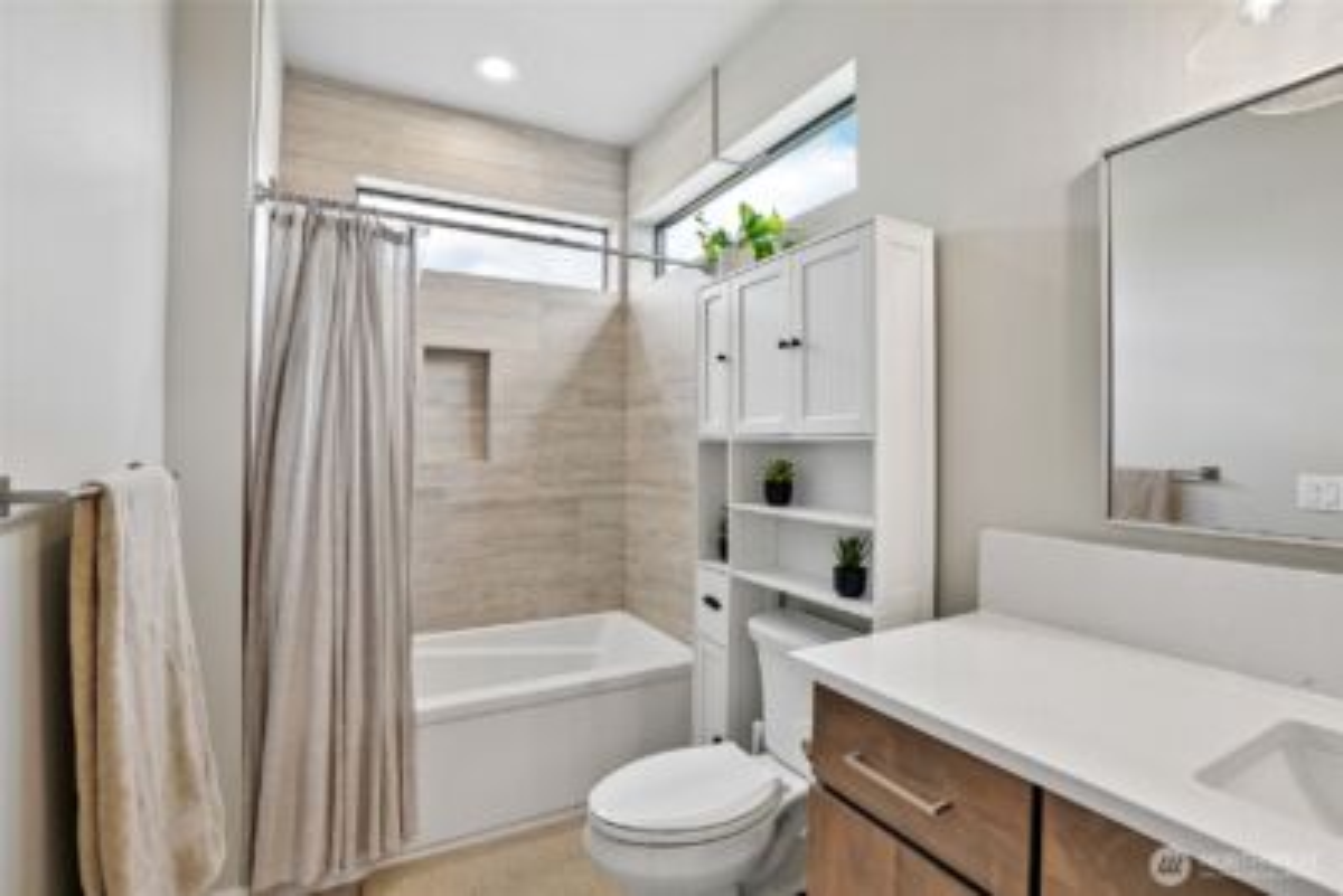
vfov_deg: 73.8
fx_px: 597
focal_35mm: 16
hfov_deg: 96.7
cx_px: 672
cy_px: 448
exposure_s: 1/50
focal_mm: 16
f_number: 8
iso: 400
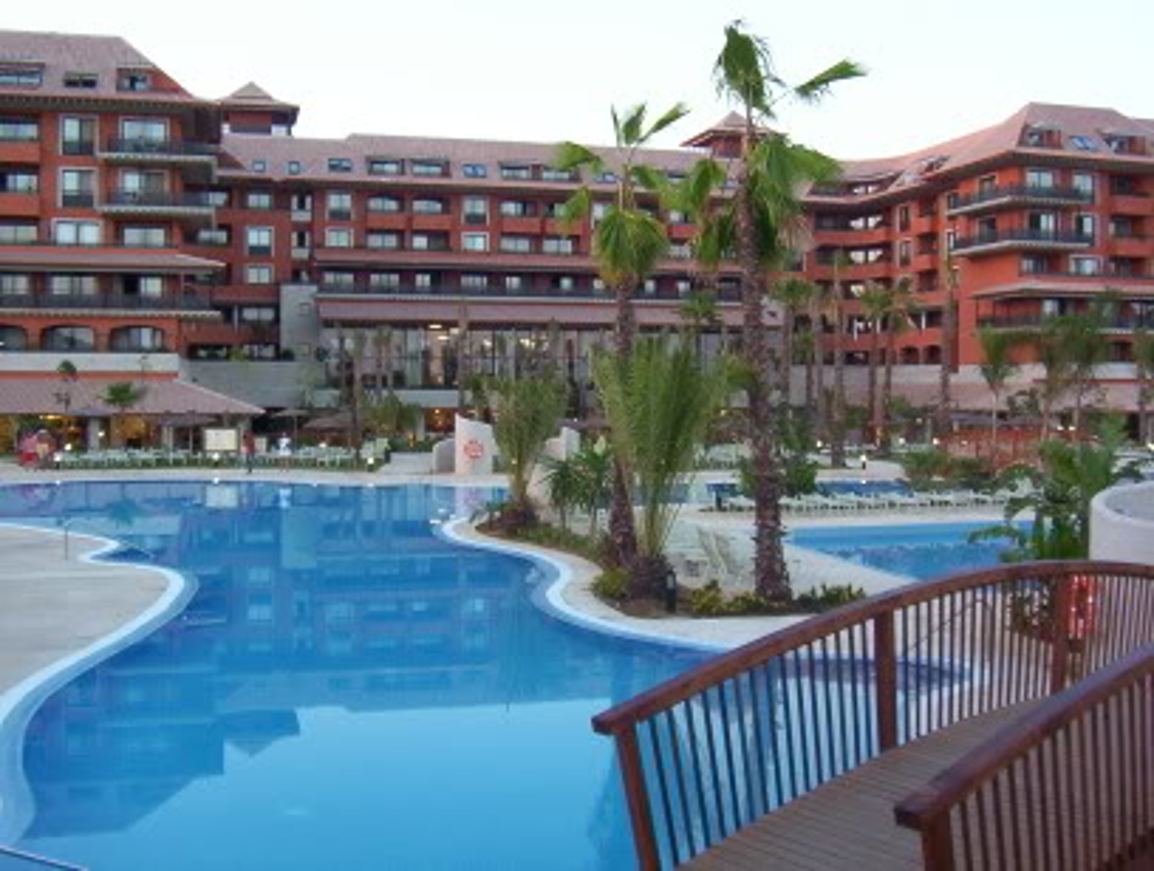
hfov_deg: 51.2
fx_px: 1203
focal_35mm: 36
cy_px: 436
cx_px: 577
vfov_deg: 39.8
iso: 100
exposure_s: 1/80.1
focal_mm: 5.54
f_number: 2.76
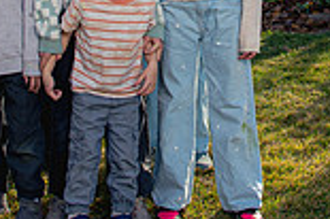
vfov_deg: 11.4
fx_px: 1062
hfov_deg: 17.7
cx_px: 187
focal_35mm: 116
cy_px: -99
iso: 500
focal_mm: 24
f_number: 7.1
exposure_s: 1/250
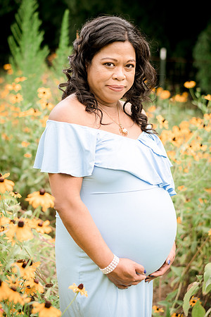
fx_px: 659
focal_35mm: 75
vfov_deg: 27.0
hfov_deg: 18.2
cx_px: 106
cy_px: 158
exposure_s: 1/500
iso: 160
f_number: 2.2
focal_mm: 50
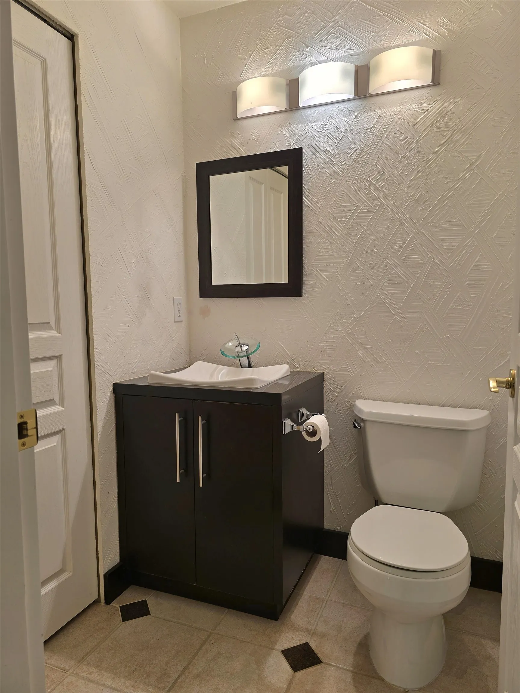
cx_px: 260
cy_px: 346
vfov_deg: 73.9
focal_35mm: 23
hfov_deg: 58.9
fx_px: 461
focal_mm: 6.3
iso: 32
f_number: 1.7
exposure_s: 1/60.2
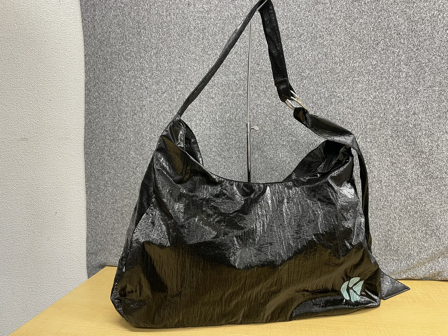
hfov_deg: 67.3
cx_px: 224
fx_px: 336
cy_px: 168
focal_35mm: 26
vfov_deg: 53.1
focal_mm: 4.2
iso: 125
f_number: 1.6
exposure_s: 1/68
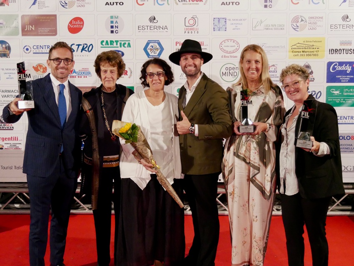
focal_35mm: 52
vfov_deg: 28.0
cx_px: 177
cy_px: 133
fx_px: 532
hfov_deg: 36.8
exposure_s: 1/160
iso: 4000
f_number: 4.2
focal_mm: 26
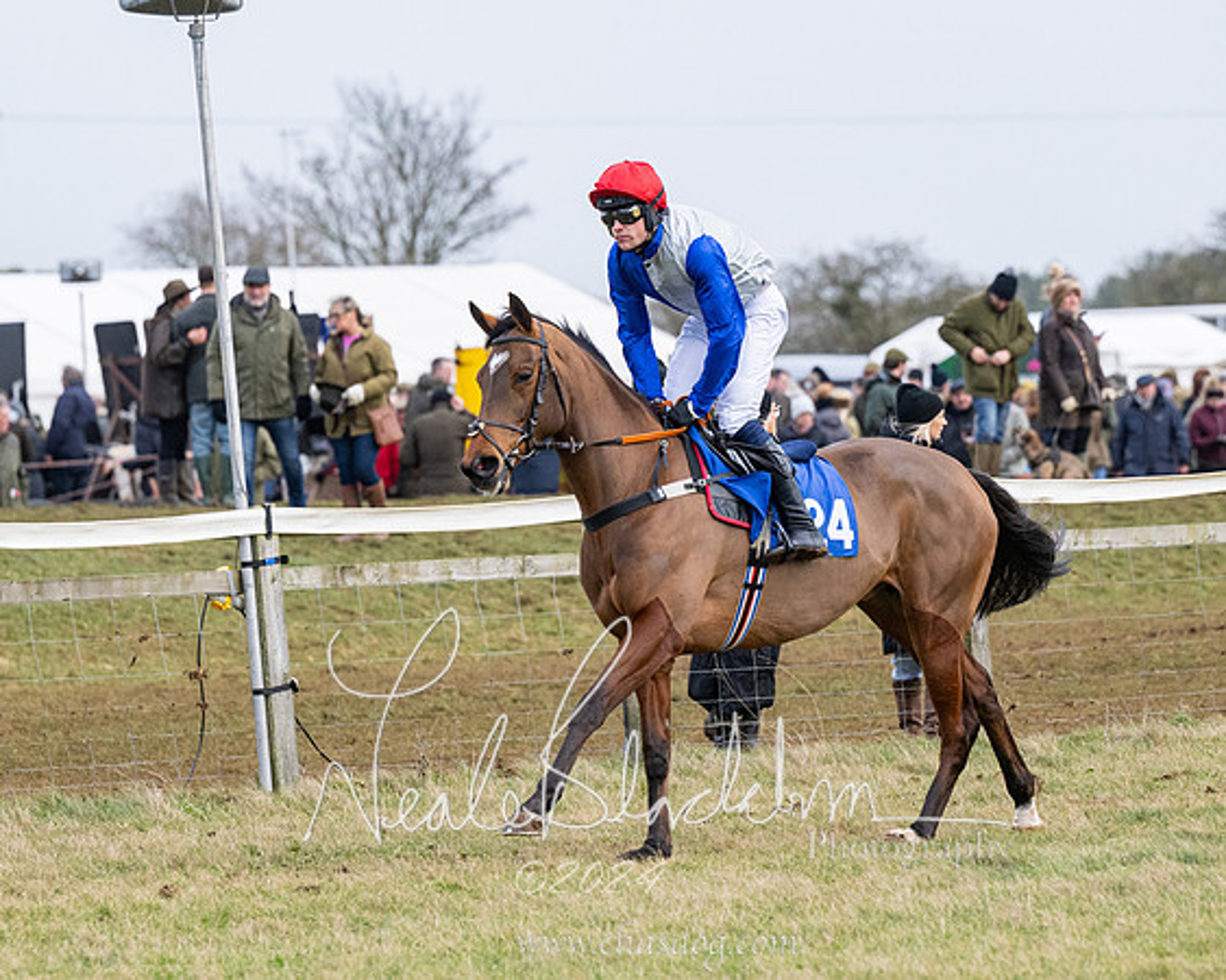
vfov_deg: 5.7
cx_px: 613
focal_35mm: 270
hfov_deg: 7.2
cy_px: 490
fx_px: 9808
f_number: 4
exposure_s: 1/1600
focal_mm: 160
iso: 800
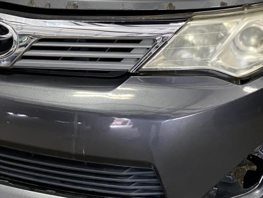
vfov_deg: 22.3
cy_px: 11
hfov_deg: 30.1
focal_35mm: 64
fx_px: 486
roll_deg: -3.4
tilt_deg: -19.5
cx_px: 99
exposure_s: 1/60
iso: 160
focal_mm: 4.25
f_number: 1.8
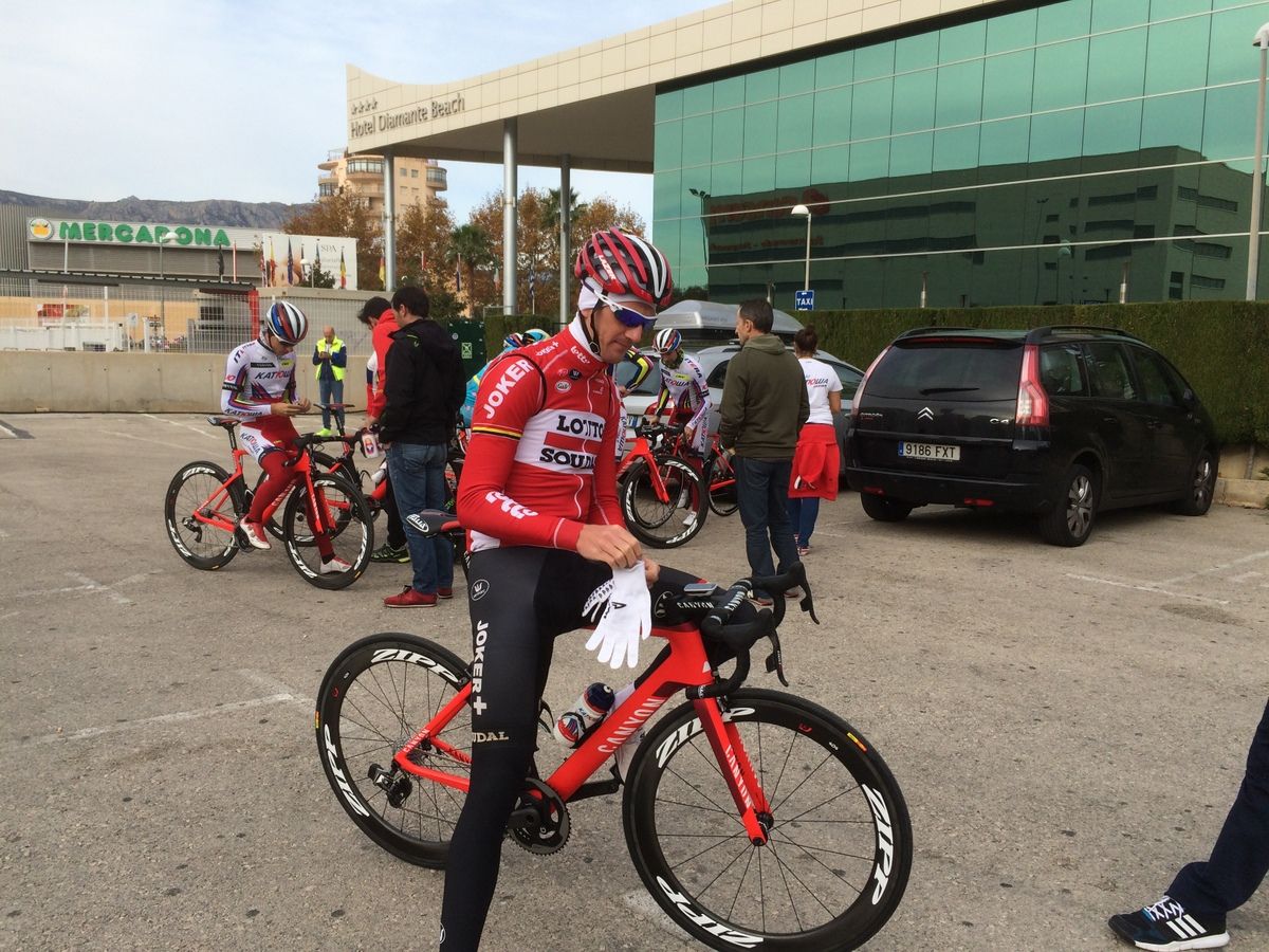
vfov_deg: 48.2
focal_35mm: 29
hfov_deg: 61.7
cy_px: 476
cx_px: 634
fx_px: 1063
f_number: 2.2
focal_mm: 4.15
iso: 32
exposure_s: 1/873
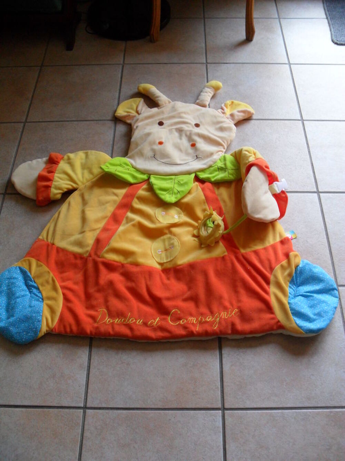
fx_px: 465
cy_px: 230
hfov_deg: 40.7
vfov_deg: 52.6
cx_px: 172
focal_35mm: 35
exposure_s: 1/45
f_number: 3
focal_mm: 6.3
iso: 160
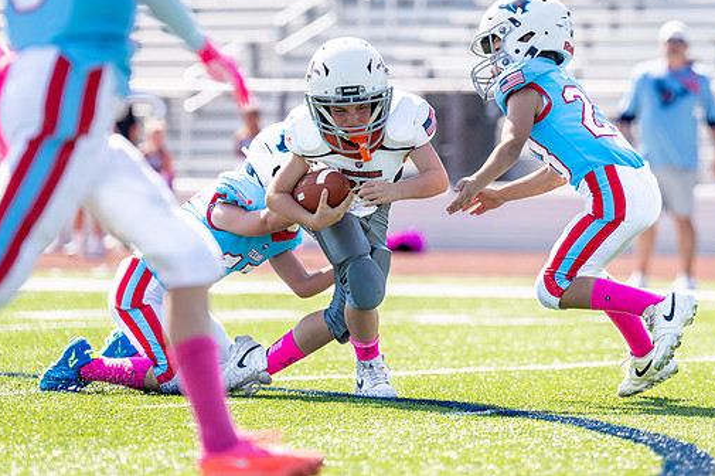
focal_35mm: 281
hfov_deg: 7.3
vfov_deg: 4.9
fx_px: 5577
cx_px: 460
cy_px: 149
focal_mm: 151
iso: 100
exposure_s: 1/1250
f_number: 2.8
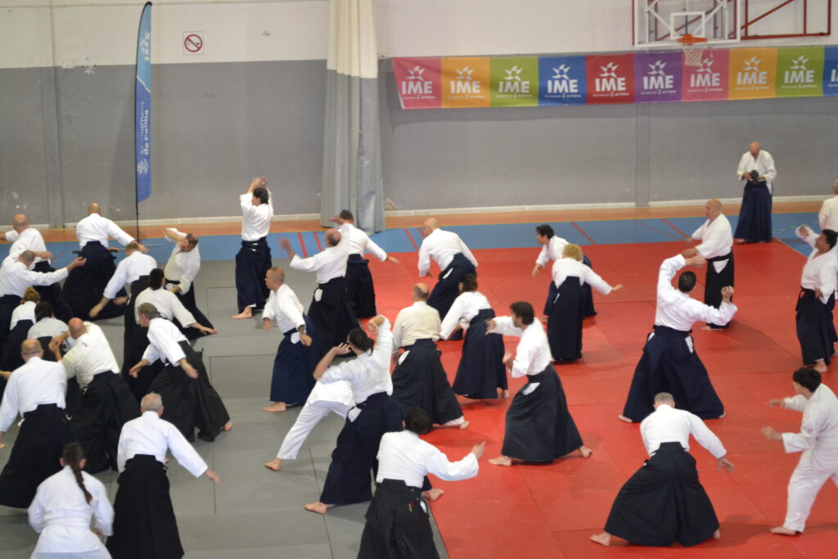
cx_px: 419
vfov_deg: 16.6
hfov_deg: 24.6
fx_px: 1921
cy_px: 280
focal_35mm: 82
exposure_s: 1/60
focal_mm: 55
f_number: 5.6
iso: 2000
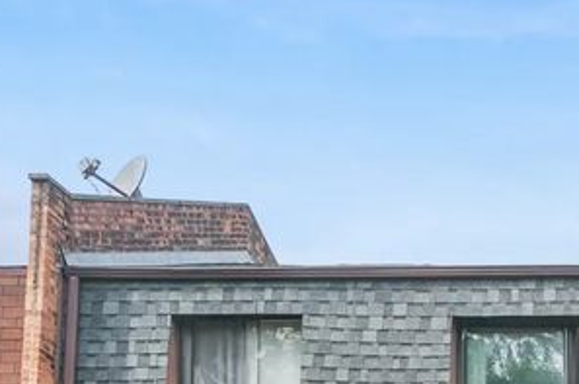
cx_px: 875
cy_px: 615
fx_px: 1718
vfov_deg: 12.0
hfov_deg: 17.2
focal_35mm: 107
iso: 400
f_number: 8
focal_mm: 31
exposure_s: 1/400
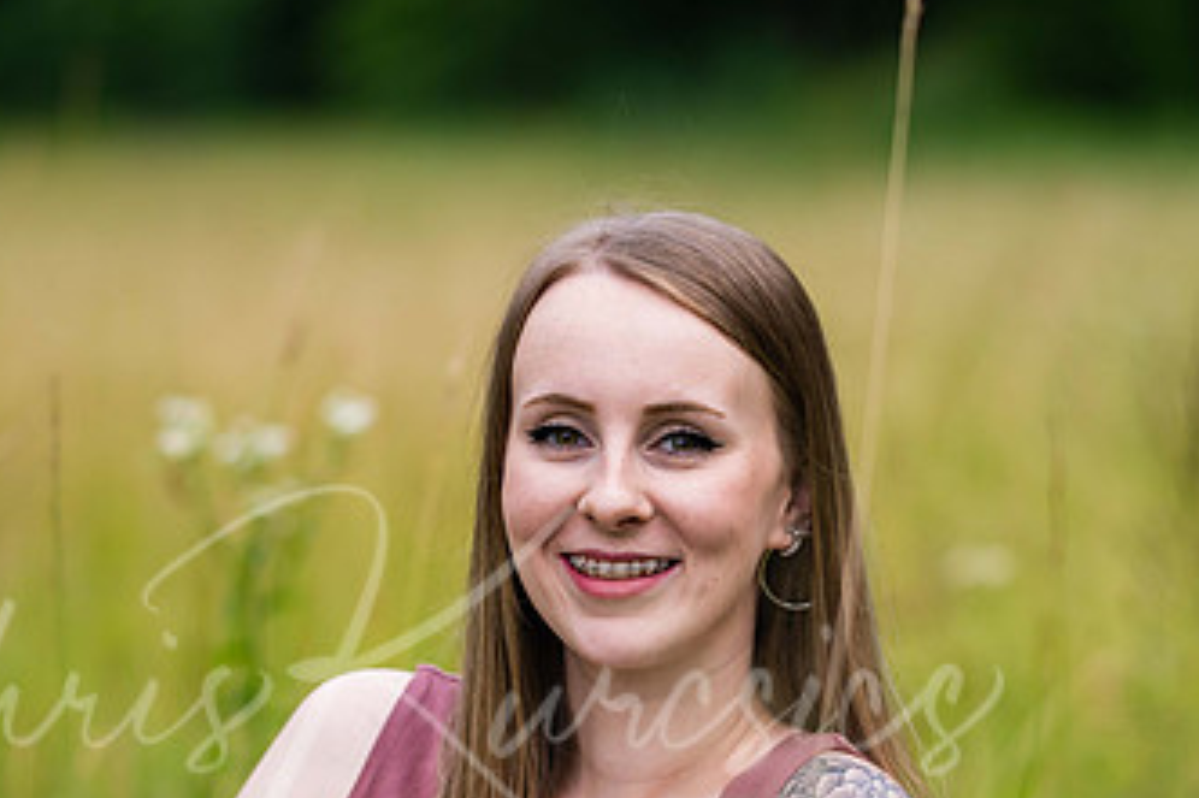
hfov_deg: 10.0
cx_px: 695
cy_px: 583
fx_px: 6824
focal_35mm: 205
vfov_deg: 6.7
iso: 50
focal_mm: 85
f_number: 1.8
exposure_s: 1/250
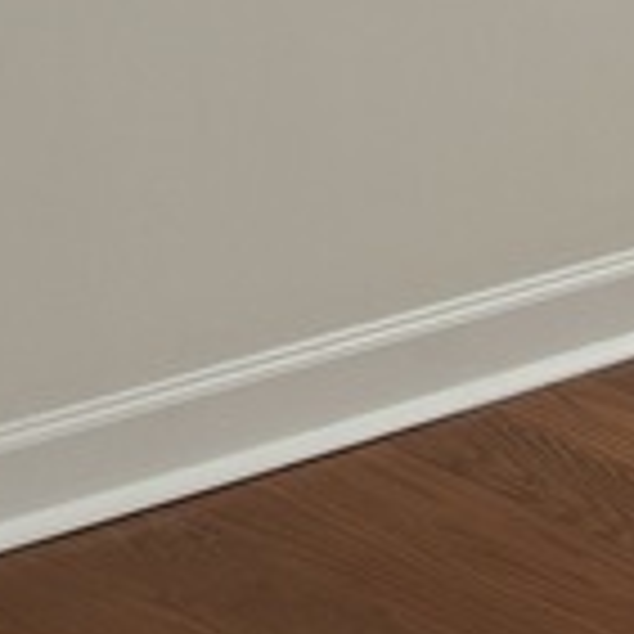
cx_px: 1156
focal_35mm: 217
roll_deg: -4.3
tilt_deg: -13.8
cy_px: -63
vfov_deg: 8.0
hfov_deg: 7.8
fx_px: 4497
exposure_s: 1/1046
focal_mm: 6.76
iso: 80
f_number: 1.78
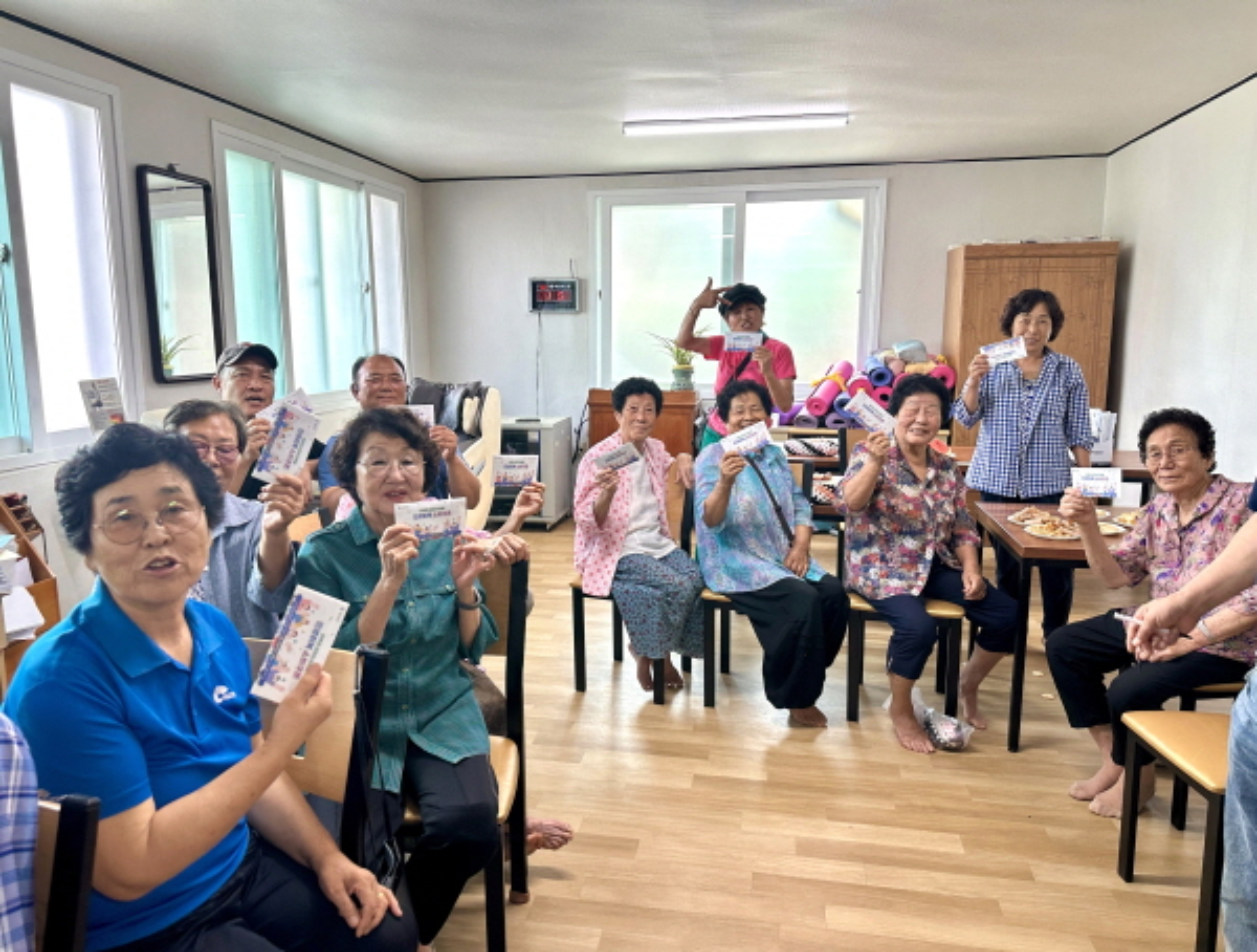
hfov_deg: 71.4
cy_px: 476
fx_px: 874
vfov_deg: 57.1
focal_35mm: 24
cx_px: 628
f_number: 1.78
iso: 125
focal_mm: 6.86
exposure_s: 1/60
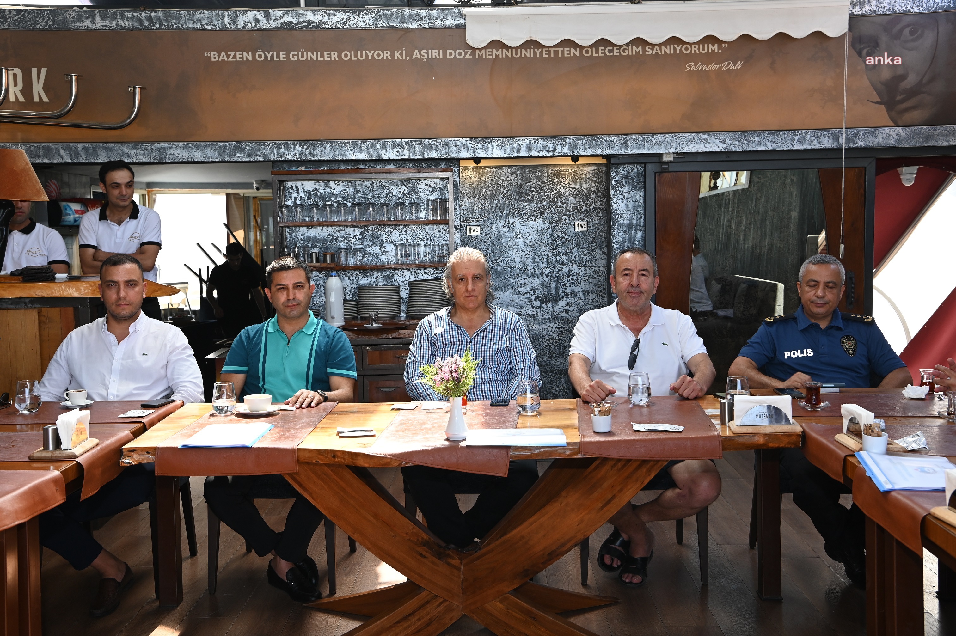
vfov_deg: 30.5
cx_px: 478
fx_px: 1168
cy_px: 318
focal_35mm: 44
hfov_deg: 44.5
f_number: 7.1
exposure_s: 1/200
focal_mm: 44
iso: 640
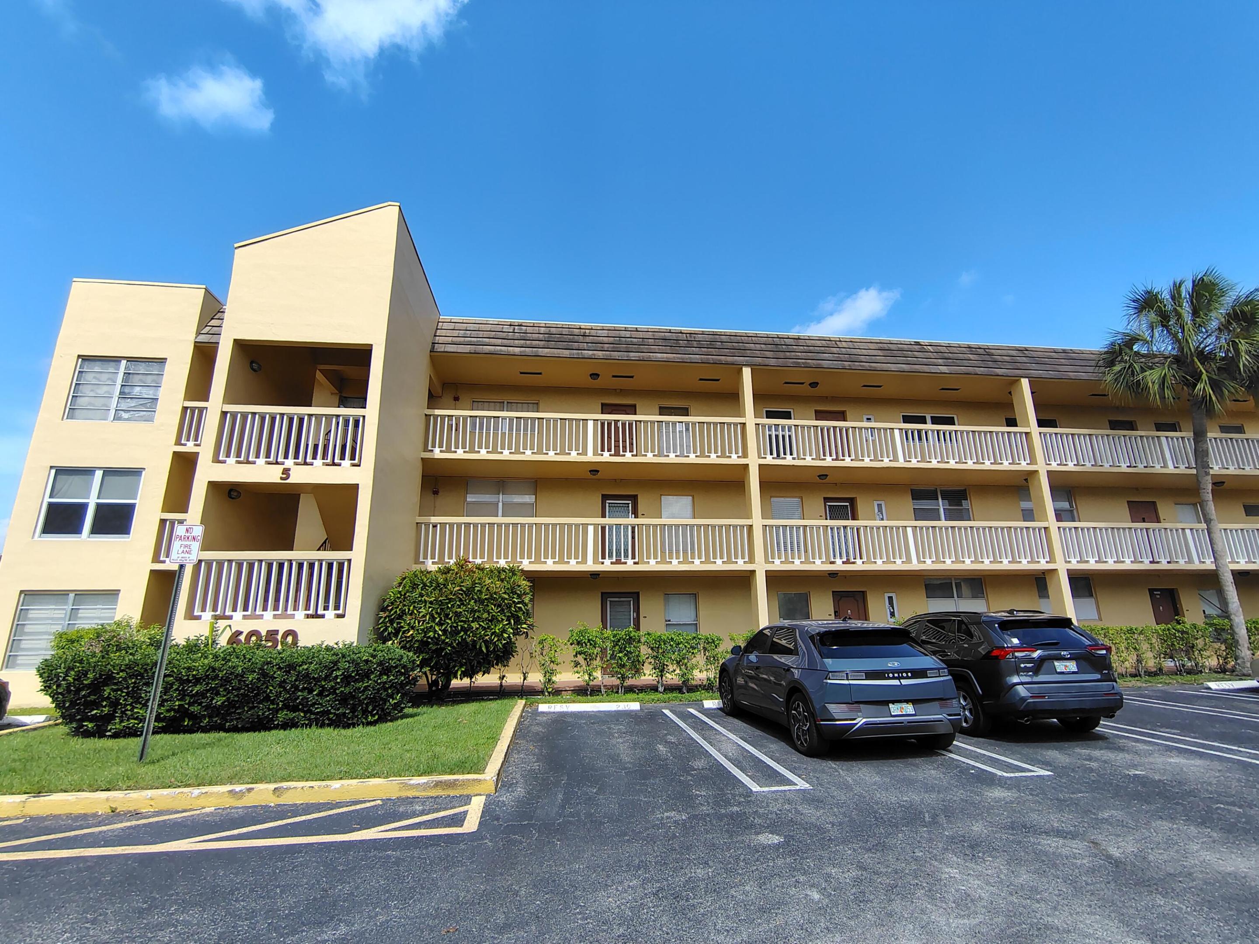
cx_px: 630
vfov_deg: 78.1
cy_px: 472
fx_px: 582
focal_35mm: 16
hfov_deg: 94.5
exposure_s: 1/871
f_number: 2.2
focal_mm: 2.13
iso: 101
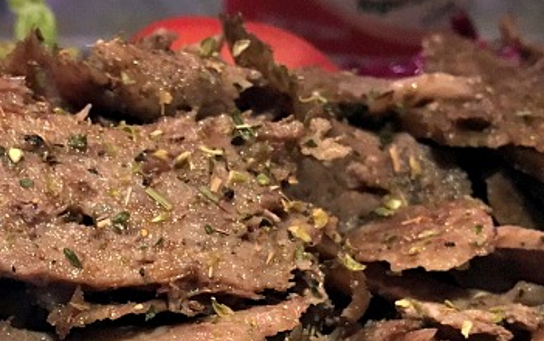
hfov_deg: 29.0
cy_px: 412
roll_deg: -6.3
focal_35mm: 70
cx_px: 157
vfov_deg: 17.7
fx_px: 1039
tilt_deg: -32.7
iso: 125
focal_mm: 4.15
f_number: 2.2
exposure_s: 1/30
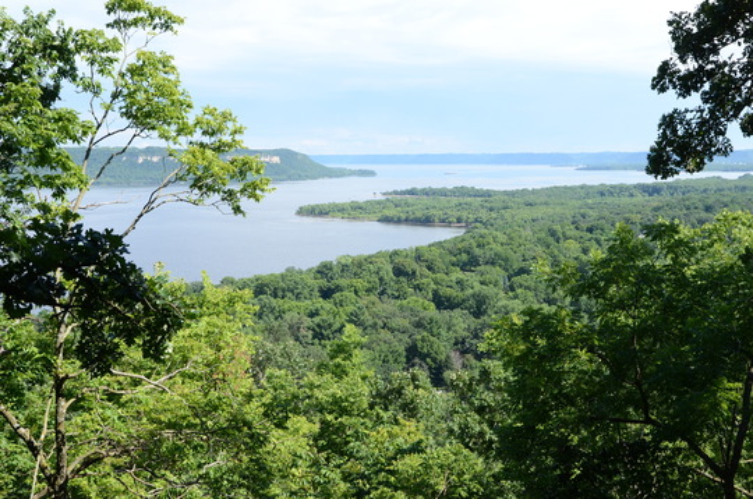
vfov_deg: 25.7
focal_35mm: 52
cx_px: 376
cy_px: 250
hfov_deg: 37.9
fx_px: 1096
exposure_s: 1/400
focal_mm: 35
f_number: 10
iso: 400
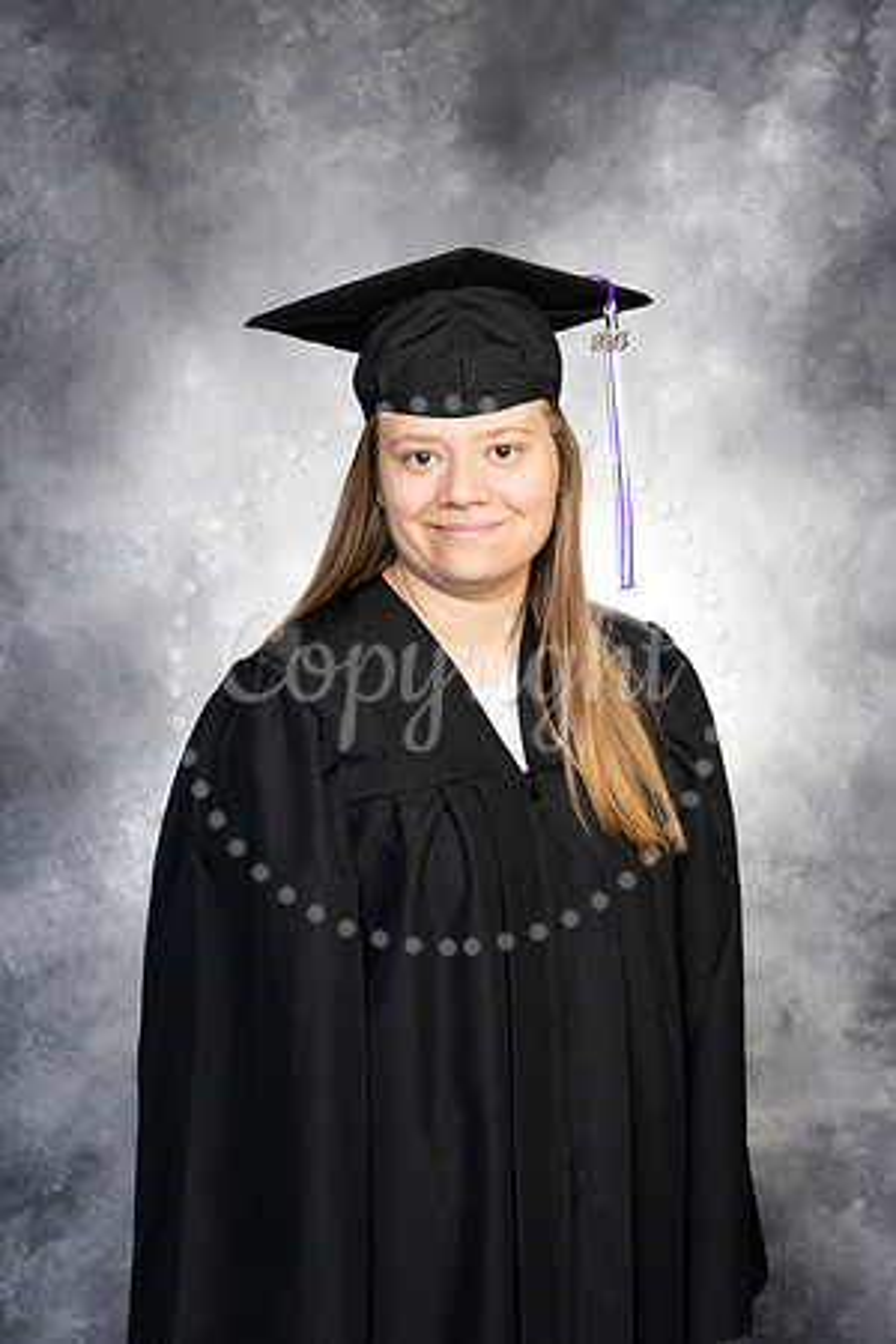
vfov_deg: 23.9
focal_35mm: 85
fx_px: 3173
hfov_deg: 16.1
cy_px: 672
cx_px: 448
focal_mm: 85
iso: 250
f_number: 8
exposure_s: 1/125
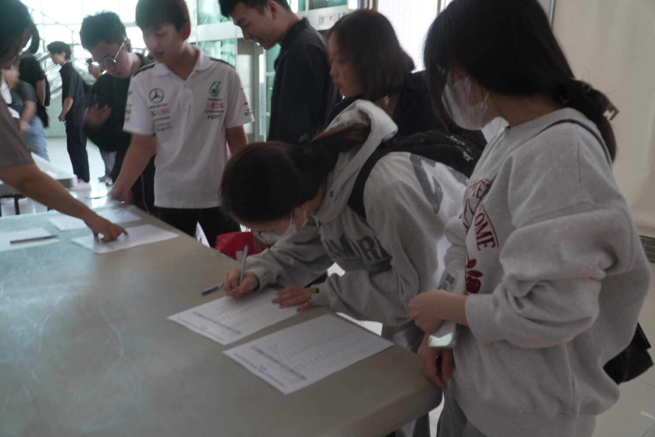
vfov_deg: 47.9
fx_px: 491
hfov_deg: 67.4
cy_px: 218
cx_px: 328
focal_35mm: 27
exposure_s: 1/10
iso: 125
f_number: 4
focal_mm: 18
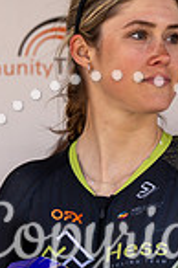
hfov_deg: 2.2
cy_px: 86
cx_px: 149
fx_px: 4594
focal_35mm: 618
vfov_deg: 3.3
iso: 800
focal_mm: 200
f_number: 4.5
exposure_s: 1/1000
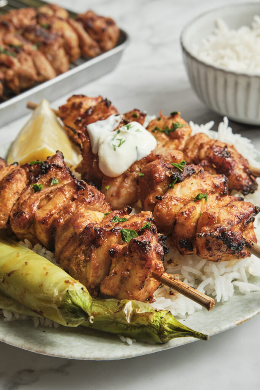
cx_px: 130
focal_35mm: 68
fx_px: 736
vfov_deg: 29.7
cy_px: 195
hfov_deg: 20.0
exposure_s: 1/80
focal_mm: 45.1
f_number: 9
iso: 200
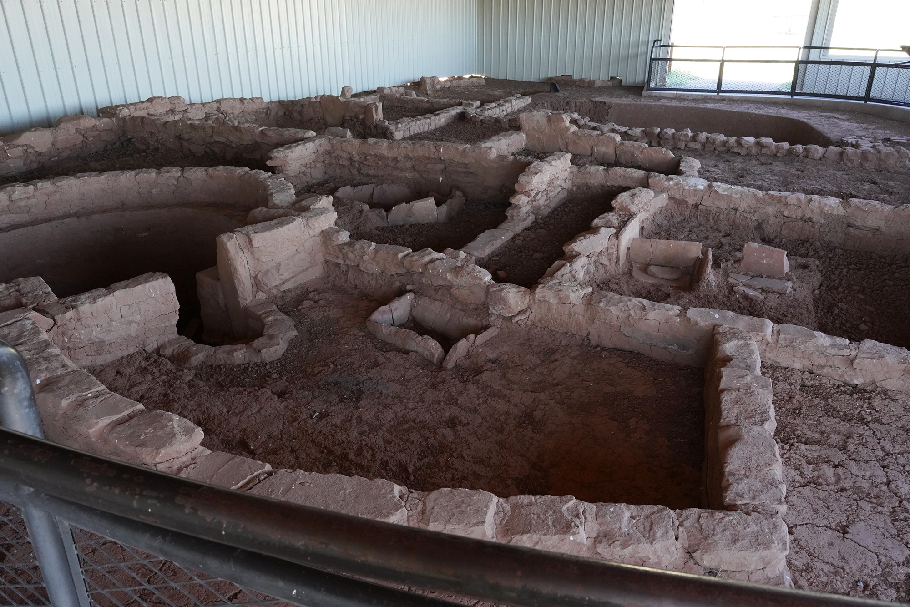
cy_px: 304
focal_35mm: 28
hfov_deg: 65.5
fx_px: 708
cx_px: 455
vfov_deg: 46.4
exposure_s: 1/100
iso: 3200
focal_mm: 28
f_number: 11
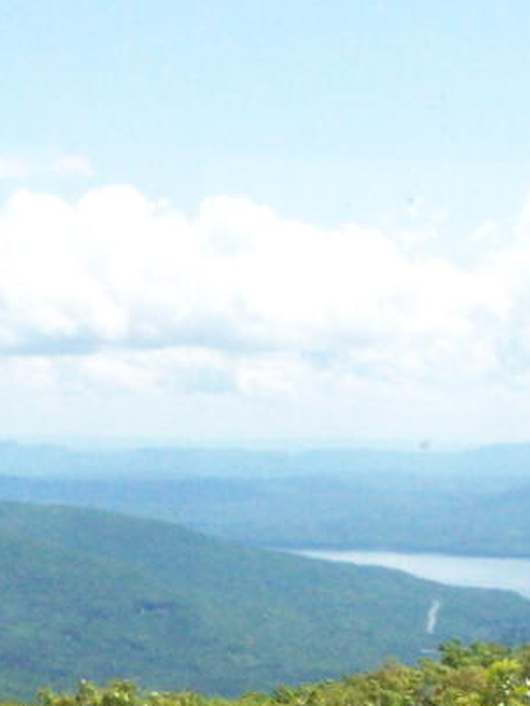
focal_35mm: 129
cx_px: 228
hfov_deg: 11.5
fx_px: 2631
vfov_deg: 15.1
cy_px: 652
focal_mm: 6.3
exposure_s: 1/1600
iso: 400
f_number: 5.6
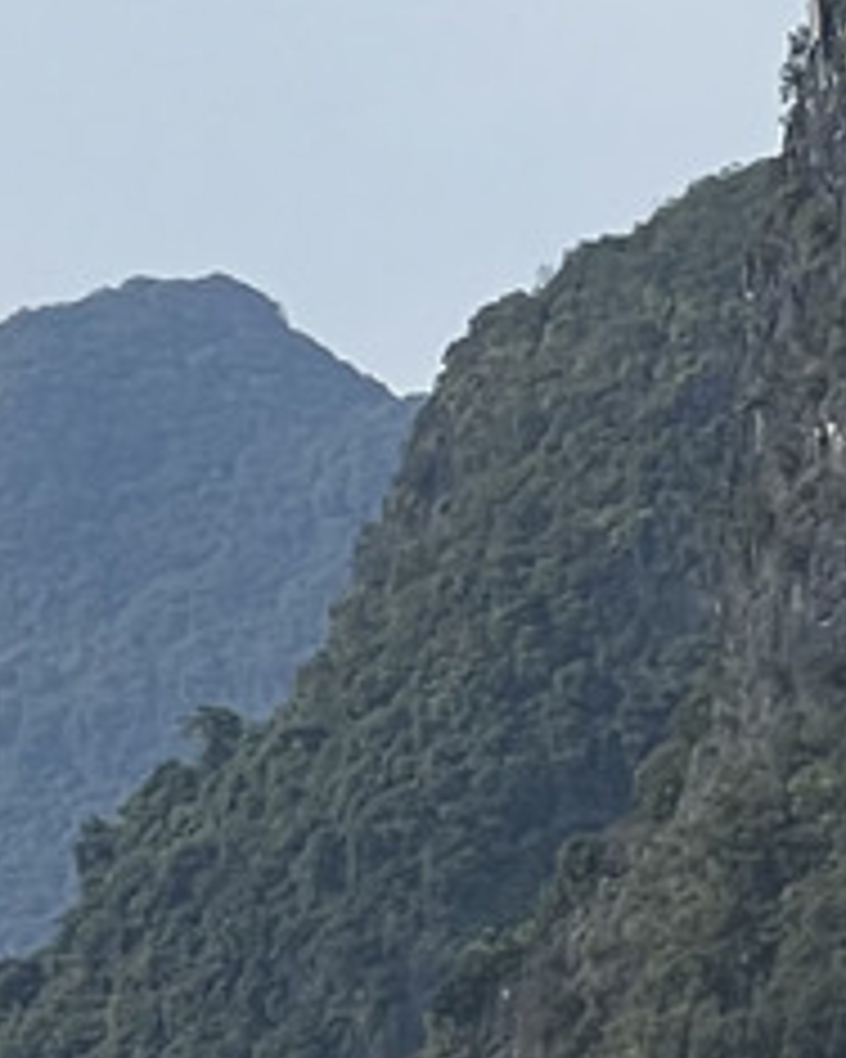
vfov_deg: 3.8
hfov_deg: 3.0
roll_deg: +2.2
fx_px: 15993
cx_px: 2542
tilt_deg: +0.4
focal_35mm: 511
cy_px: 1022
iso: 32
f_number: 2.8
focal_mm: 9
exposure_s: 1/592
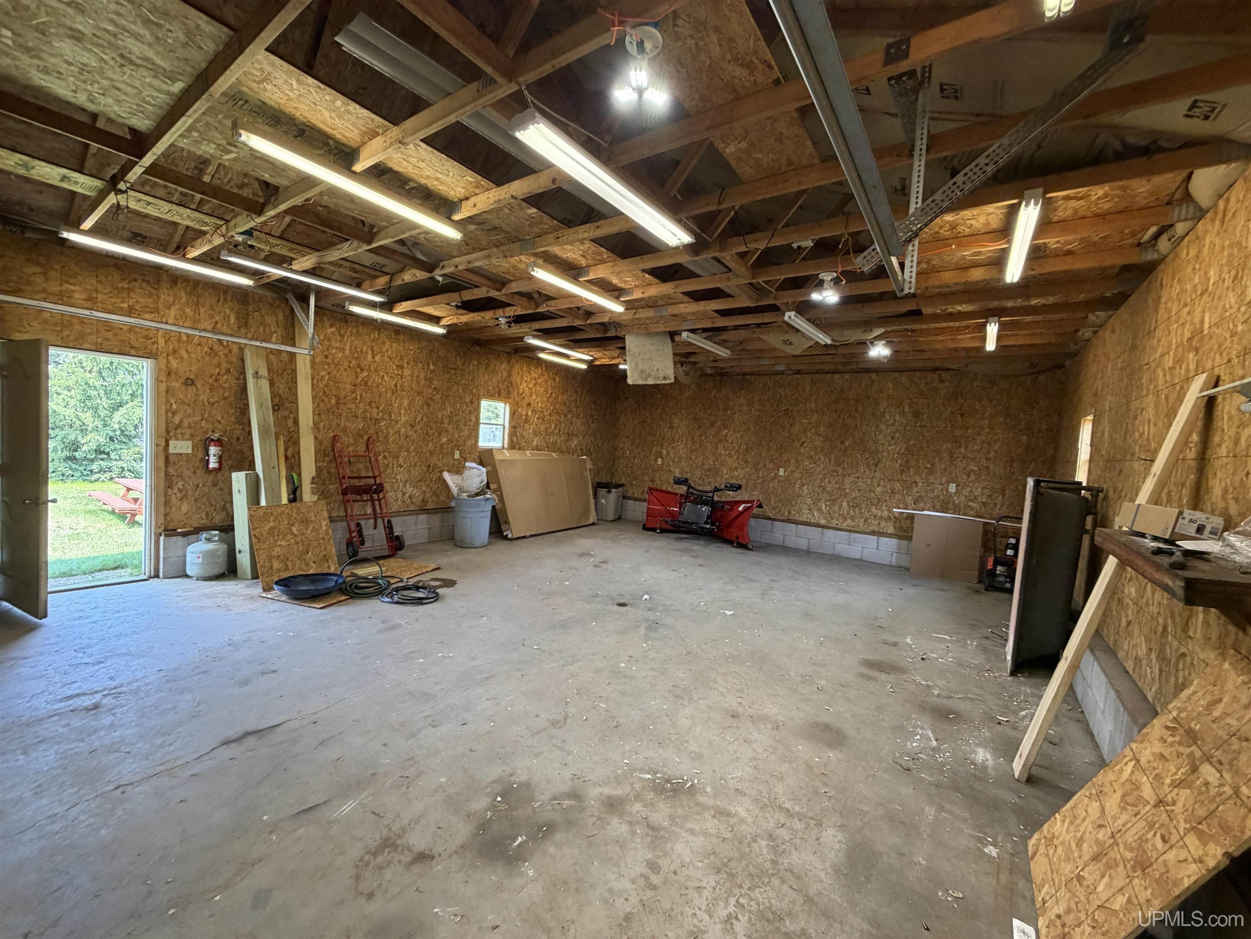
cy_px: 470
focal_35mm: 14
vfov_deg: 85.7
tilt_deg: -3.6
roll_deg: -3.4
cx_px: 626
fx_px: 506
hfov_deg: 102.1
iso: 200
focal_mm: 2.22
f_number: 2.2
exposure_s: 1/60
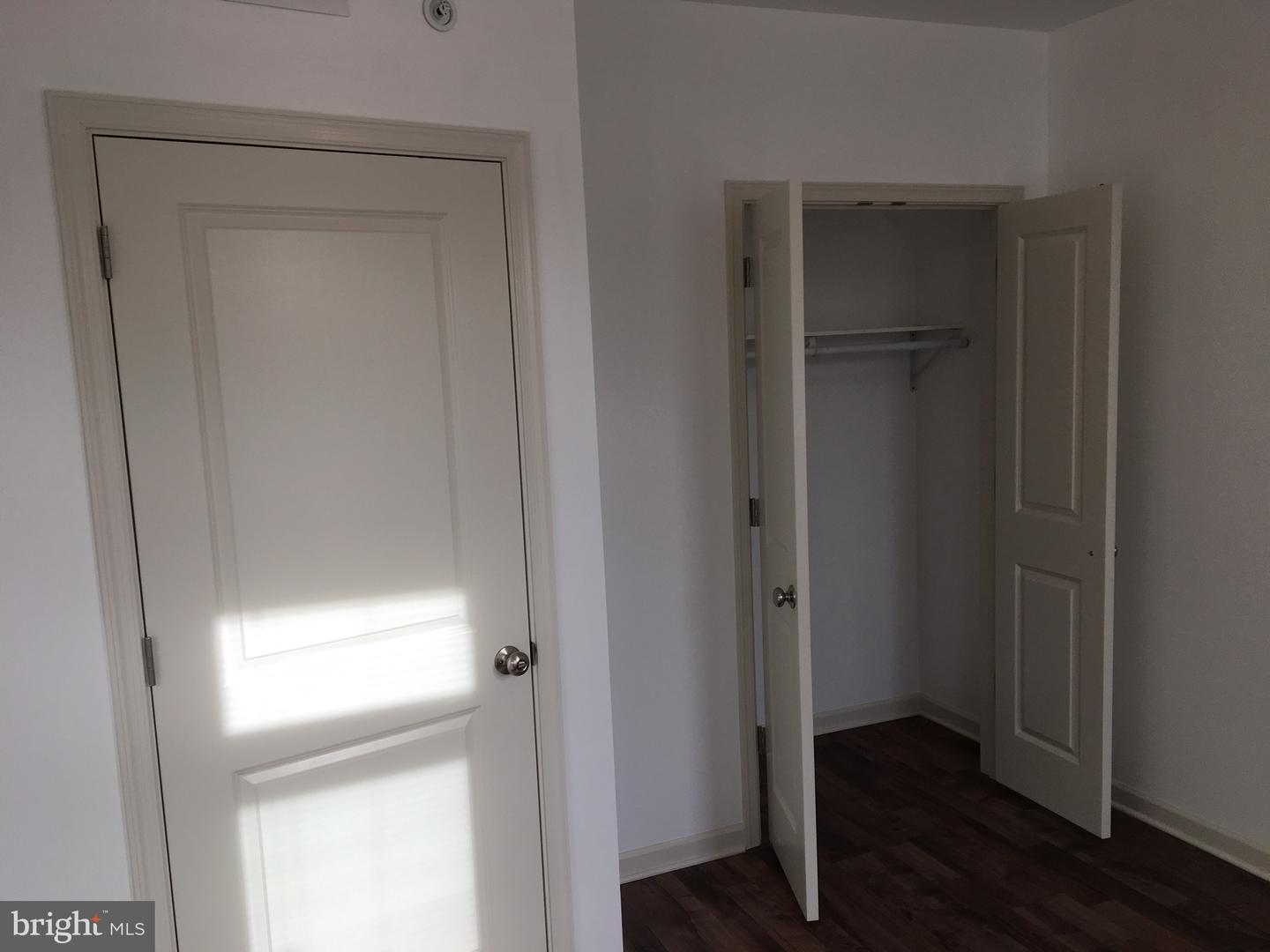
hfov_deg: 61.7
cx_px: 635
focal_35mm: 29
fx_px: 1064
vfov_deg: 48.2
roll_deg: +2.4
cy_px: 476
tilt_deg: -7.3
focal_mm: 4.15
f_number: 2.2
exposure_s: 1/120
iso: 25
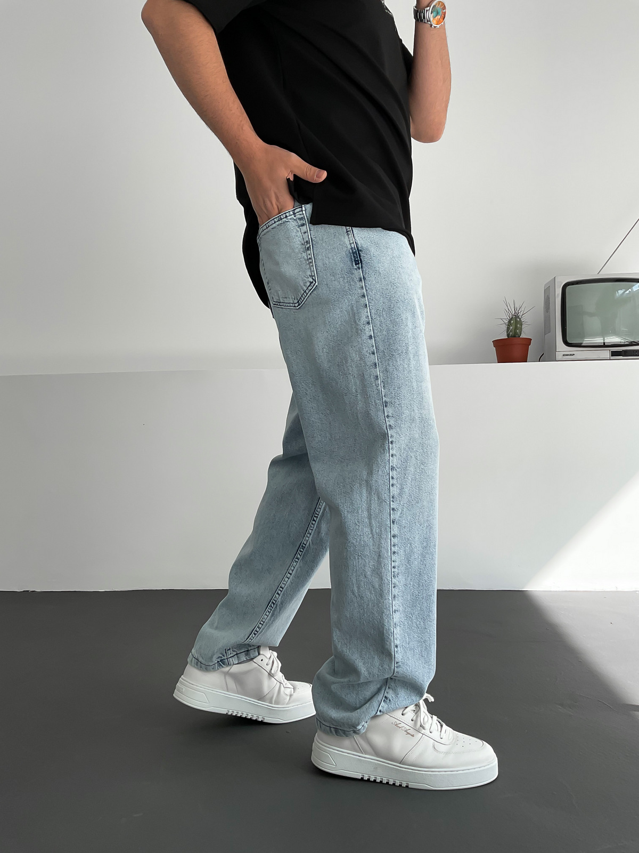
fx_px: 714
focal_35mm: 29
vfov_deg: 61.7
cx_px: 320
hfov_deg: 48.2
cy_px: 426
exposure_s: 1/340
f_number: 1.8
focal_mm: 3
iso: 16
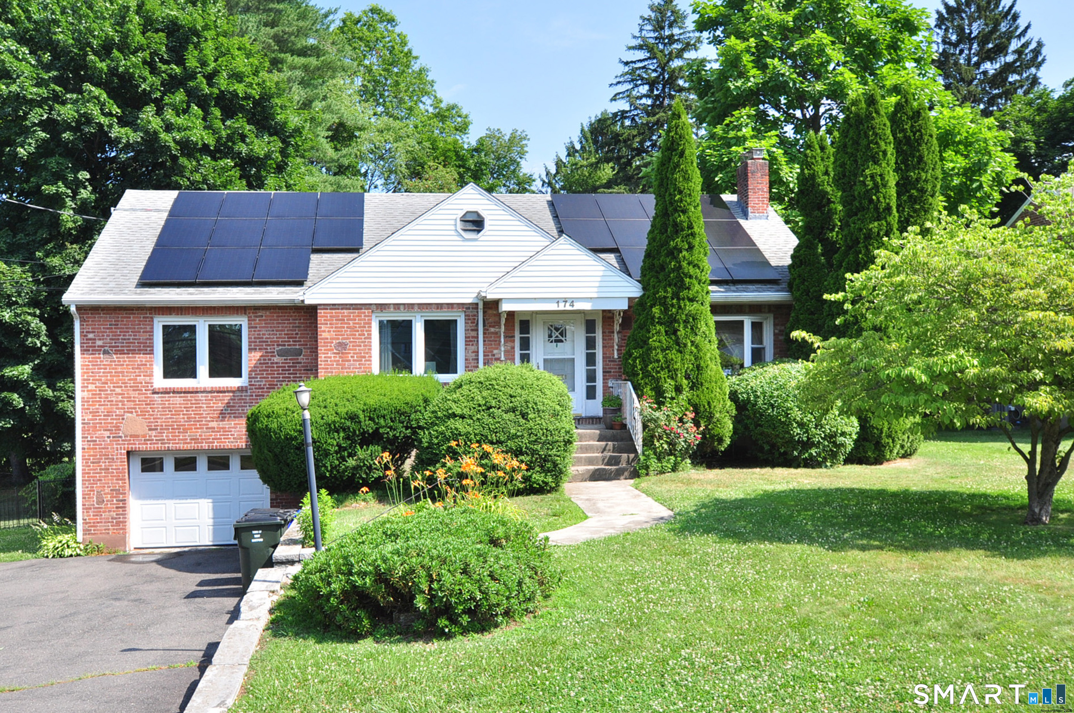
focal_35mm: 30
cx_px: 537
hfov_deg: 62.0
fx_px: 894
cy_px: 356
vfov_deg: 43.5
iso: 250
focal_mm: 20
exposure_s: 1/250
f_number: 8
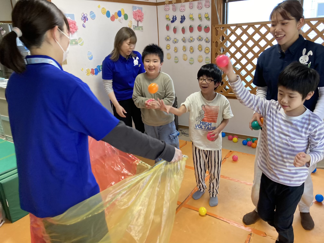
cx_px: 162
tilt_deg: -17.4
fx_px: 262
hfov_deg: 63.4
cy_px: 122
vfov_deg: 49.7
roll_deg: +4.8
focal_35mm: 28
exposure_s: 1/60
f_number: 1.8
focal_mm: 3.99
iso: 100
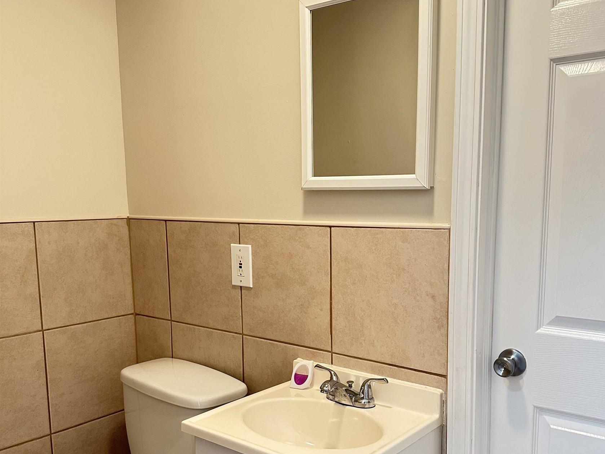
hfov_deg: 55.3
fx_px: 577
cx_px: 312
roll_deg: -0.8
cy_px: 282
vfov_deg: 42.6
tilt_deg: -7.2
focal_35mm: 33
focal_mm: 6.86
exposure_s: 1/60
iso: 320
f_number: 1.78
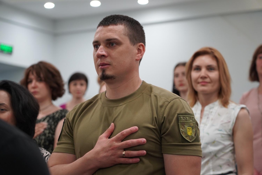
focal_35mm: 92
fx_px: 670
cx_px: 131
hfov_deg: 22.1
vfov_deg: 14.9
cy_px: 88
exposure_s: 1/160
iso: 2500
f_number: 4
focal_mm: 92
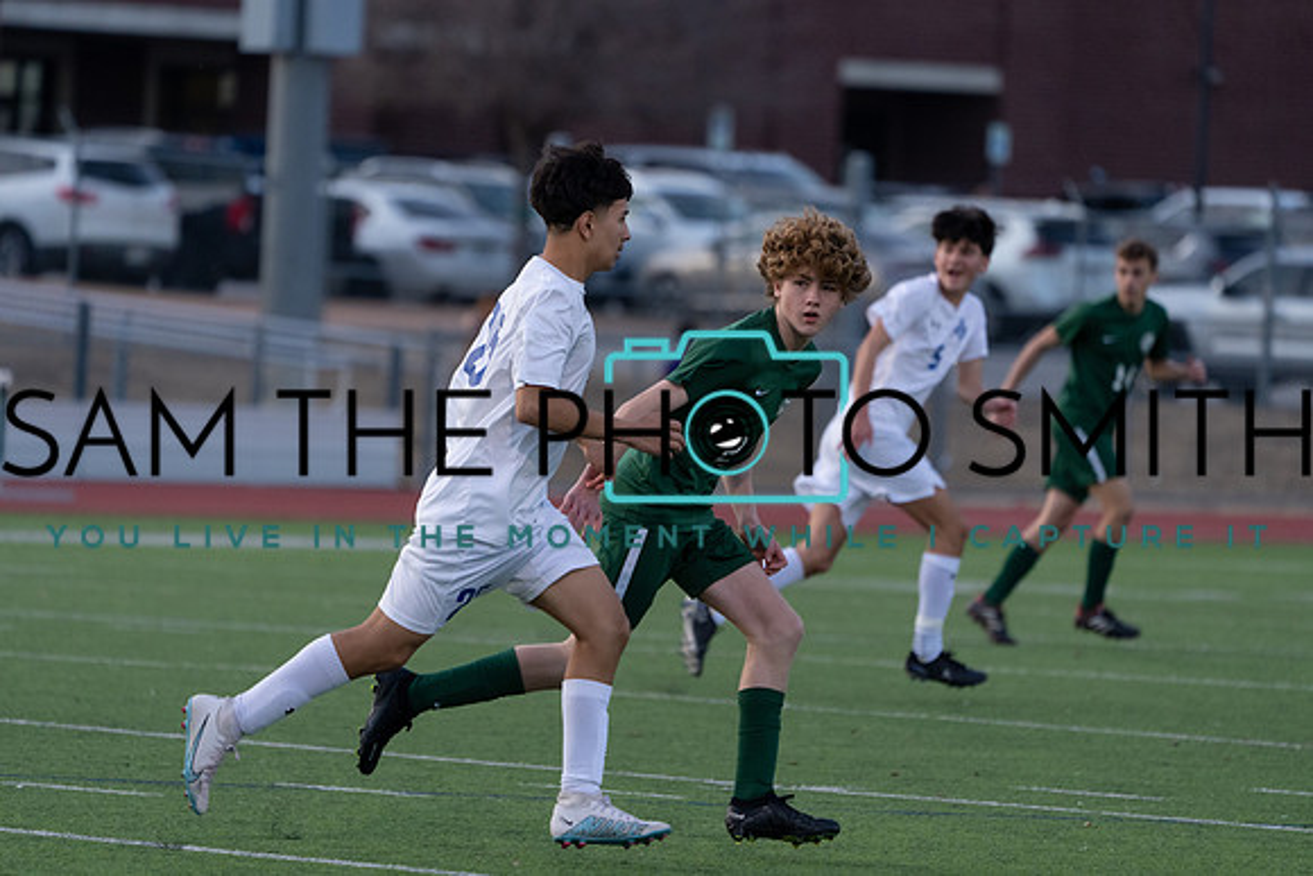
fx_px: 12038
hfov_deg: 6.2
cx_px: 656
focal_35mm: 330
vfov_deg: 4.2
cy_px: 438
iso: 2000
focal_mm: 330
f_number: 5.6
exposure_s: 1/1250
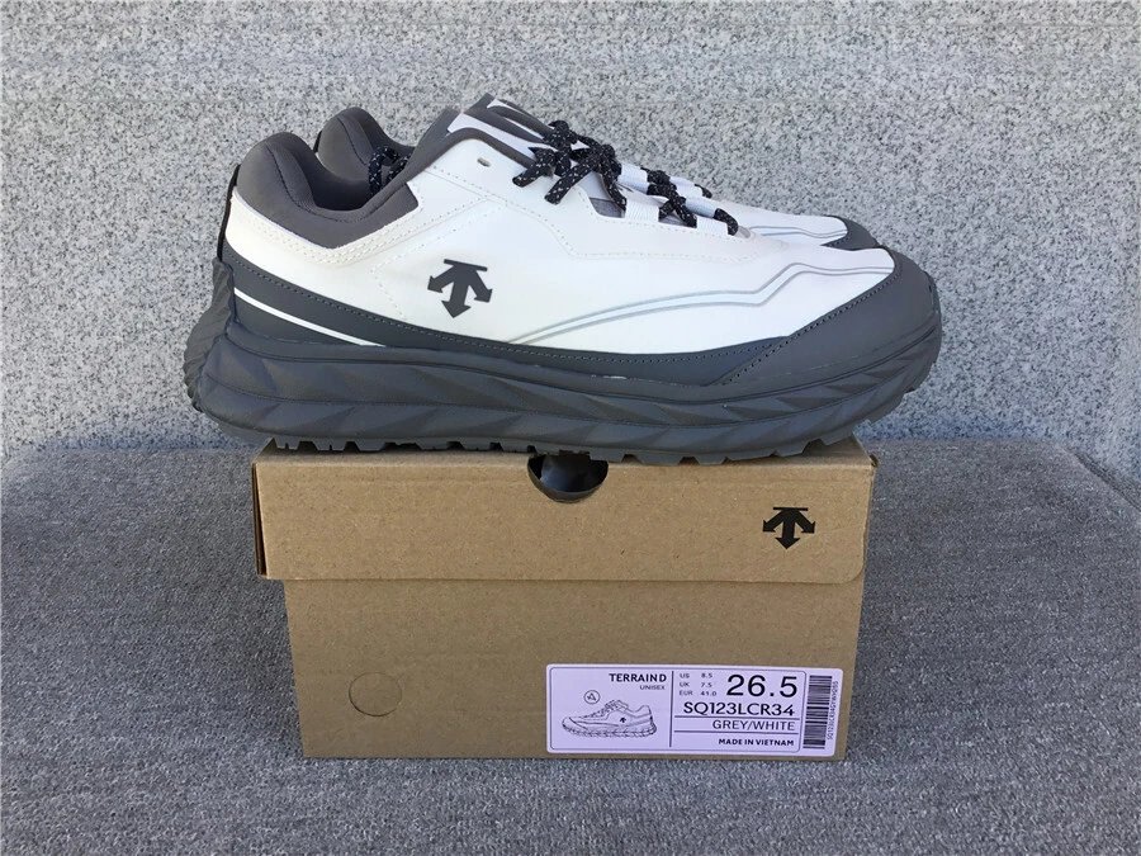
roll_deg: +0.1
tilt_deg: -21.1
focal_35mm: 31
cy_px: 428
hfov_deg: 58.4
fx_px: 1022
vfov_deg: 45.4
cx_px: 570
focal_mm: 3.3
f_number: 2.4
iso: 25
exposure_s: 1/157
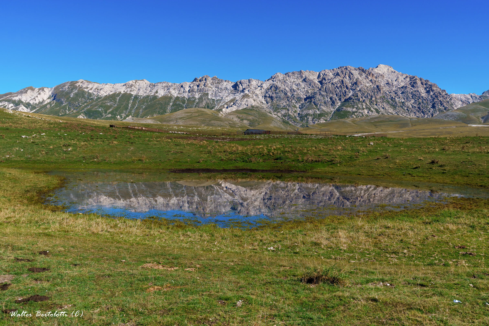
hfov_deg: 54.4
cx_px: 244
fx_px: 475
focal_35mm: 35
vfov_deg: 37.9
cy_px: 163
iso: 100
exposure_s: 1/640
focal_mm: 35
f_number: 9
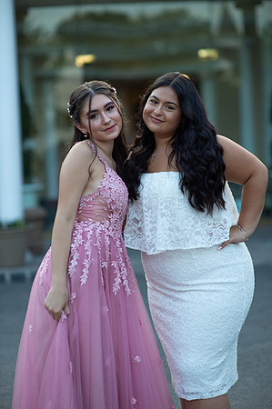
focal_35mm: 85
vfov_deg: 23.9
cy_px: 204
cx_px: 136
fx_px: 965
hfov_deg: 16.0
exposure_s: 1/1000
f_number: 2
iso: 250
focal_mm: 85
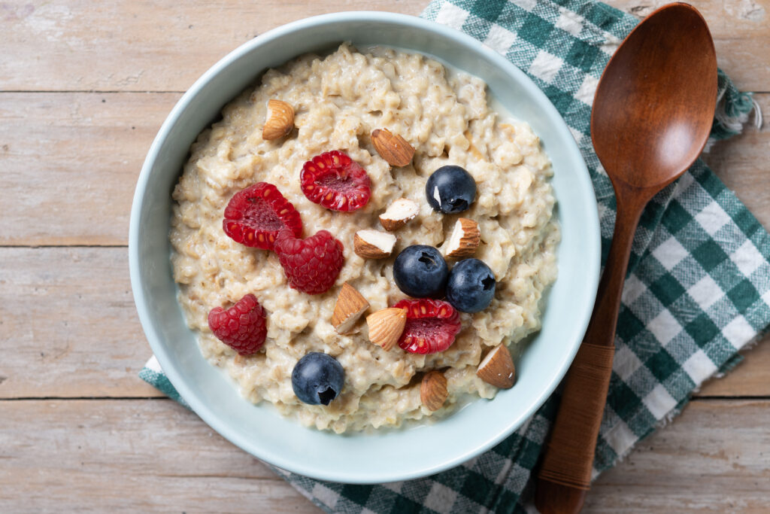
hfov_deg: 22.6
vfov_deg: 15.2
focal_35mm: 90
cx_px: 385
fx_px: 1925
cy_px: 257
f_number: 5.6
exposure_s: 1/200
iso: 100
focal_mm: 60
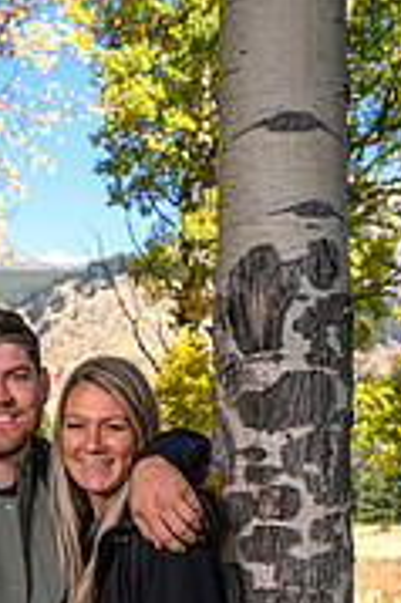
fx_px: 1473
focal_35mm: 88
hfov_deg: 15.3
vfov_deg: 21.7
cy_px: 701
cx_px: 40
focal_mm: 35
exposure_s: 1/800
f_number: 5
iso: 160
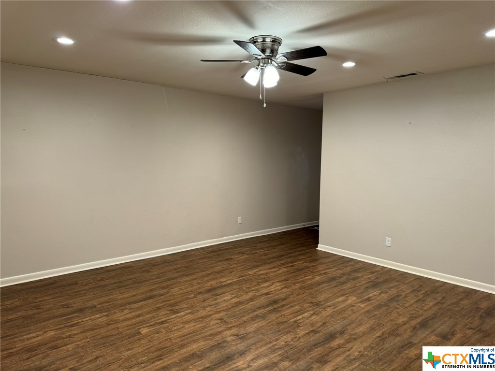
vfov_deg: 56.8
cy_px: 186
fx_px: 343
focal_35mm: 24
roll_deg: -0.1
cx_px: 248
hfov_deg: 71.6
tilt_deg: -4.9
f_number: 1.78
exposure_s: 1/60
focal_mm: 6.86
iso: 160
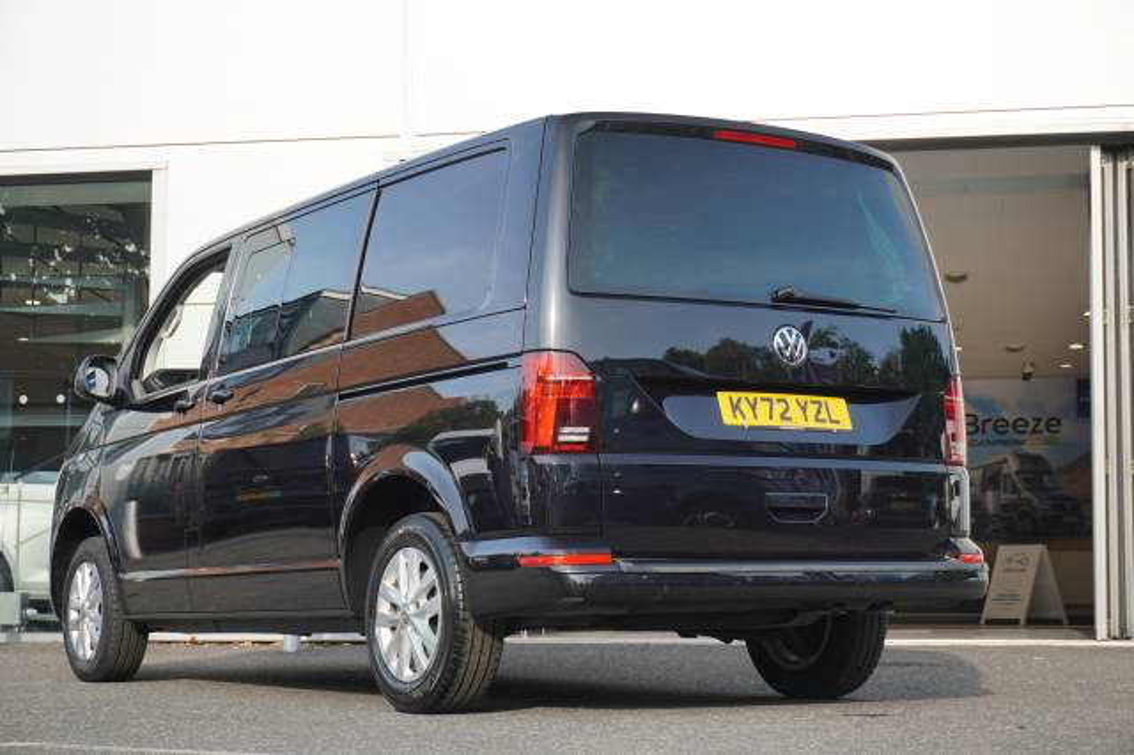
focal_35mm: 64
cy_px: 378
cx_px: 567
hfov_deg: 31.2
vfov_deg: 21.1
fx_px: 2031
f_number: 5.6
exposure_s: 1/90
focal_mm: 43
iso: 100
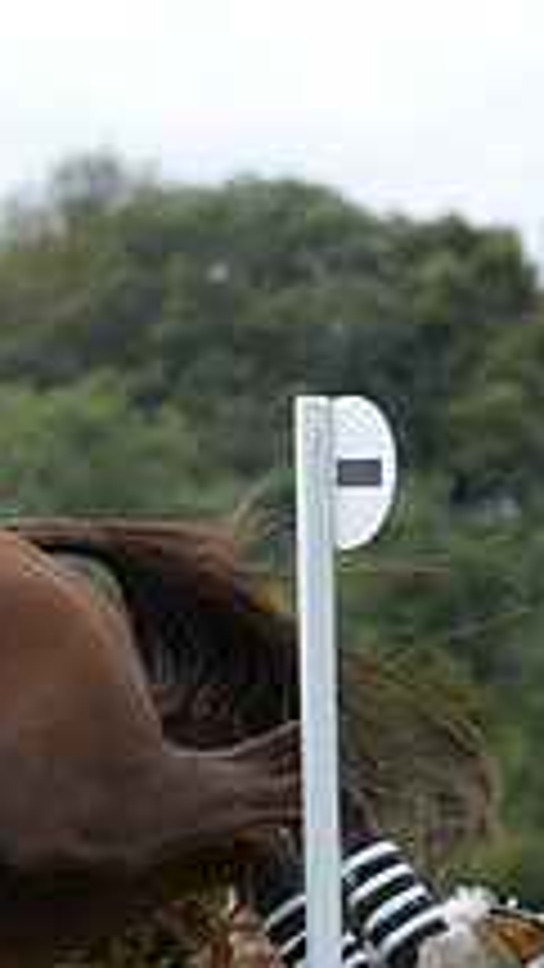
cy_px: 833
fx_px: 18841
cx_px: -620
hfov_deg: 1.7
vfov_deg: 2.9
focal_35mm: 735
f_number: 8
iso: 800
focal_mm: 260
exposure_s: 1/1000
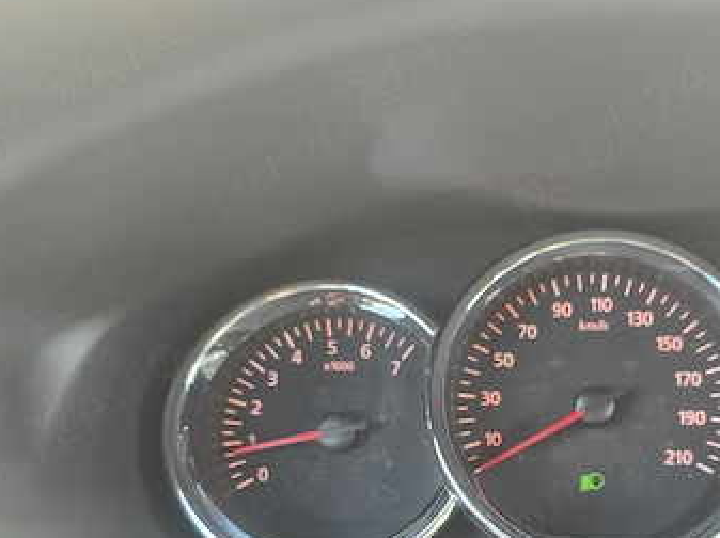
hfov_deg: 45.0
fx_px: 852
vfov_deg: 33.5
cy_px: 465
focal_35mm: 41
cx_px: 494
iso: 250
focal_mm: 6.3
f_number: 1.7
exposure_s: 1/100
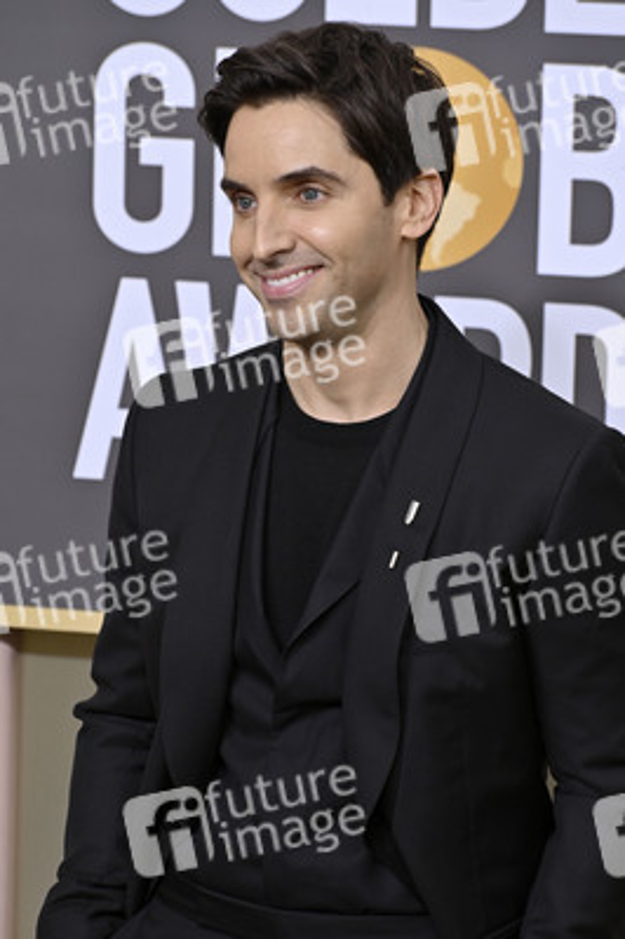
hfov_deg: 7.0
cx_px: 312
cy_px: 470
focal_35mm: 195
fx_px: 5087
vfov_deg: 10.6
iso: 800
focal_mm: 195
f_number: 8
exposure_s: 1/640
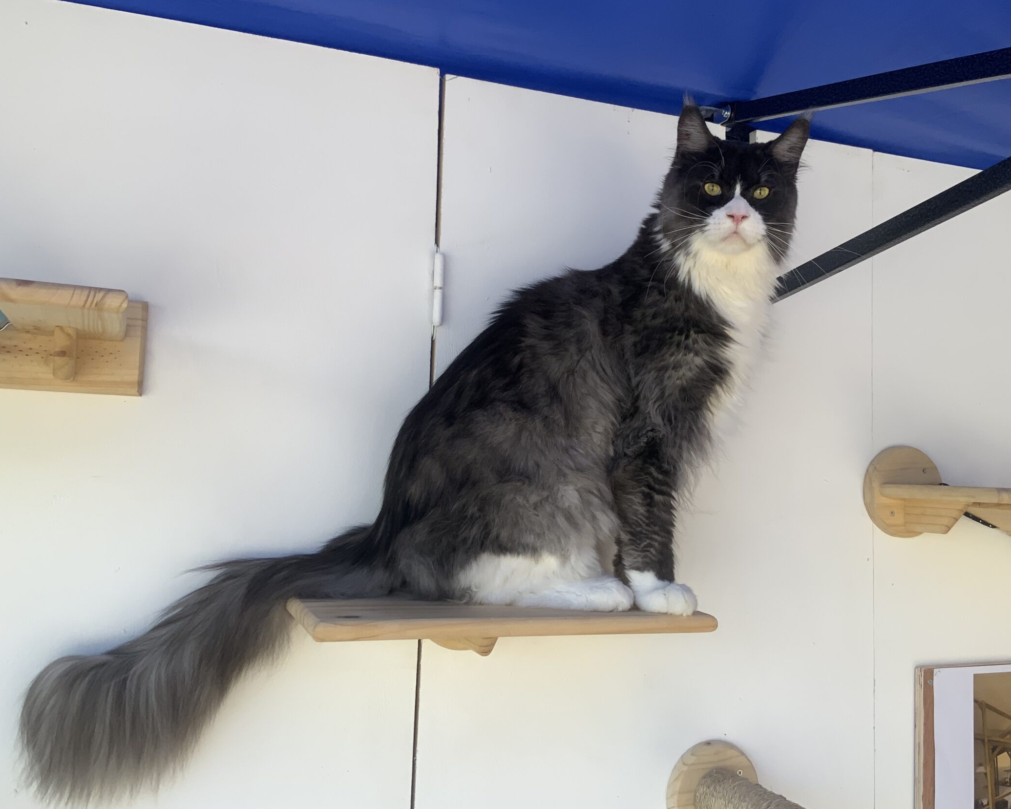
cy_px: 370
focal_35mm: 35
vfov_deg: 42.2
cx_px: 557
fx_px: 1047
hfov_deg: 51.4
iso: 16
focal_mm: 3
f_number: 1.8
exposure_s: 1/199
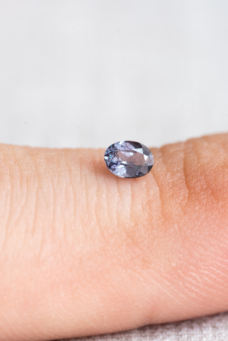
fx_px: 1149
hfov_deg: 11.3
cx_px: 129
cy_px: 176
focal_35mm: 121
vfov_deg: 16.9
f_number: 8
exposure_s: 1/2.5
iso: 100
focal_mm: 90
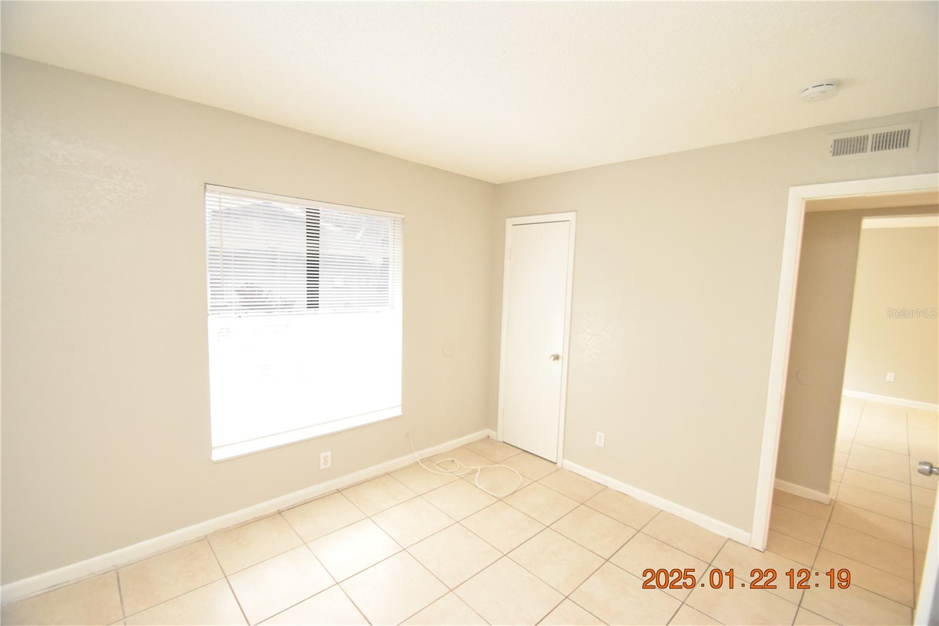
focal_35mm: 15
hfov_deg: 100.4
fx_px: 391
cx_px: 470
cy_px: 313
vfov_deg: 77.3
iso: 2800
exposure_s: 1/60
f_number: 3.5
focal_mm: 10
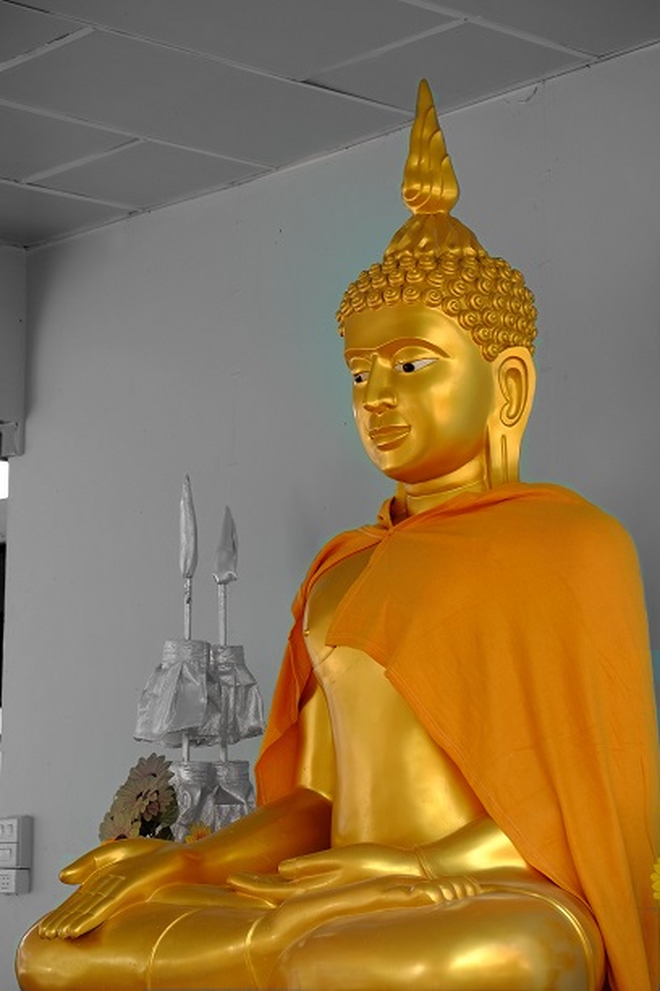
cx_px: 330
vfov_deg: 24.5
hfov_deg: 16.5
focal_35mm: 83
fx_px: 2282
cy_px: 496
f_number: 4
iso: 200
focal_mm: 55
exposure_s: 1/140
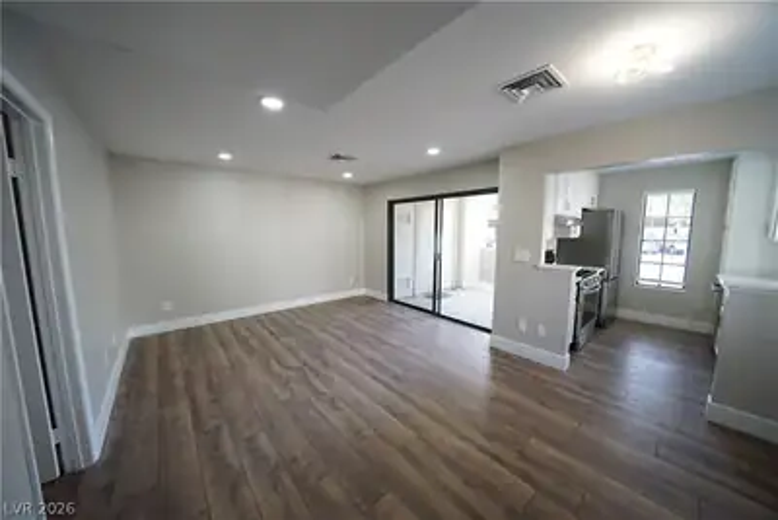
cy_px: 260
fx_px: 259
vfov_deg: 90.1
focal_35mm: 12
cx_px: 389
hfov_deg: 112.6
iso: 5000
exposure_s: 1/200
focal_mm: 12
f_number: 7.1
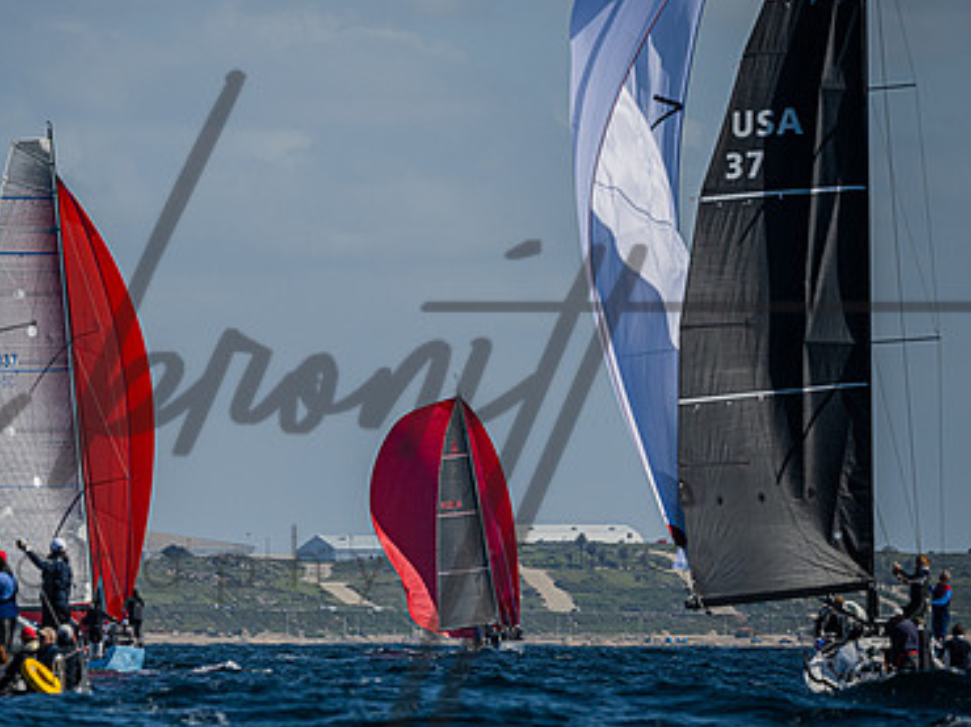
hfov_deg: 4.3
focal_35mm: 463
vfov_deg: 3.2
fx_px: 12979
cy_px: 368
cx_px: 295
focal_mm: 290
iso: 400
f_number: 5.3
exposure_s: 1/6400
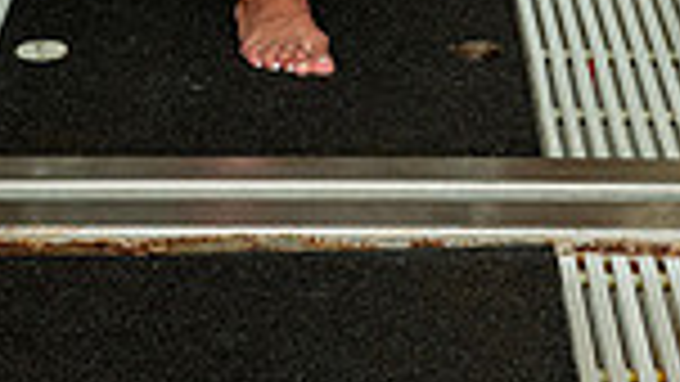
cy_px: -607
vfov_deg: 6.6
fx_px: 3102
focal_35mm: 172
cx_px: 315
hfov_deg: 12.5
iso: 800
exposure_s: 1/200
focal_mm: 55
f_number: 7.1
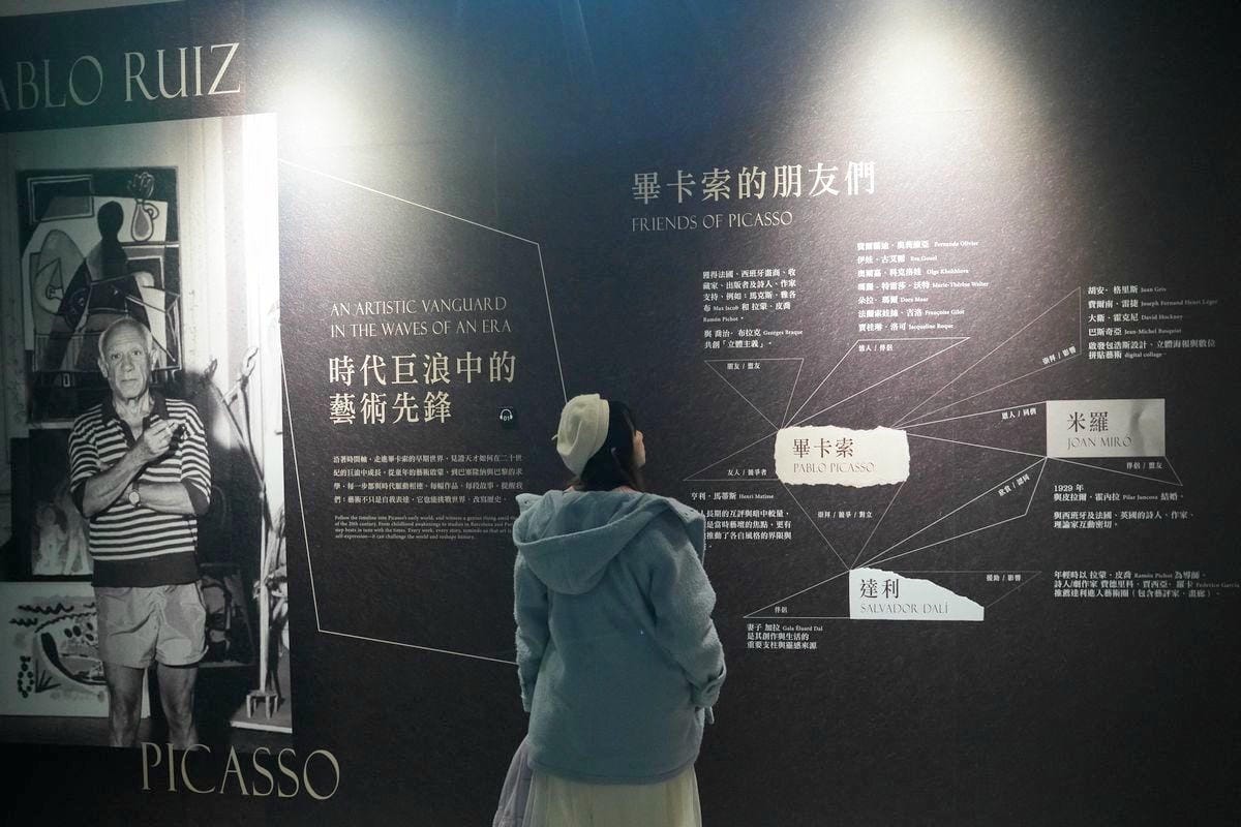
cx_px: 620
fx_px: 1069
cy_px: 414
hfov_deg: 60.3
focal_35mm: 31
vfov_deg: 42.3
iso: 8000
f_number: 2.8
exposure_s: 1/160
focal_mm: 31
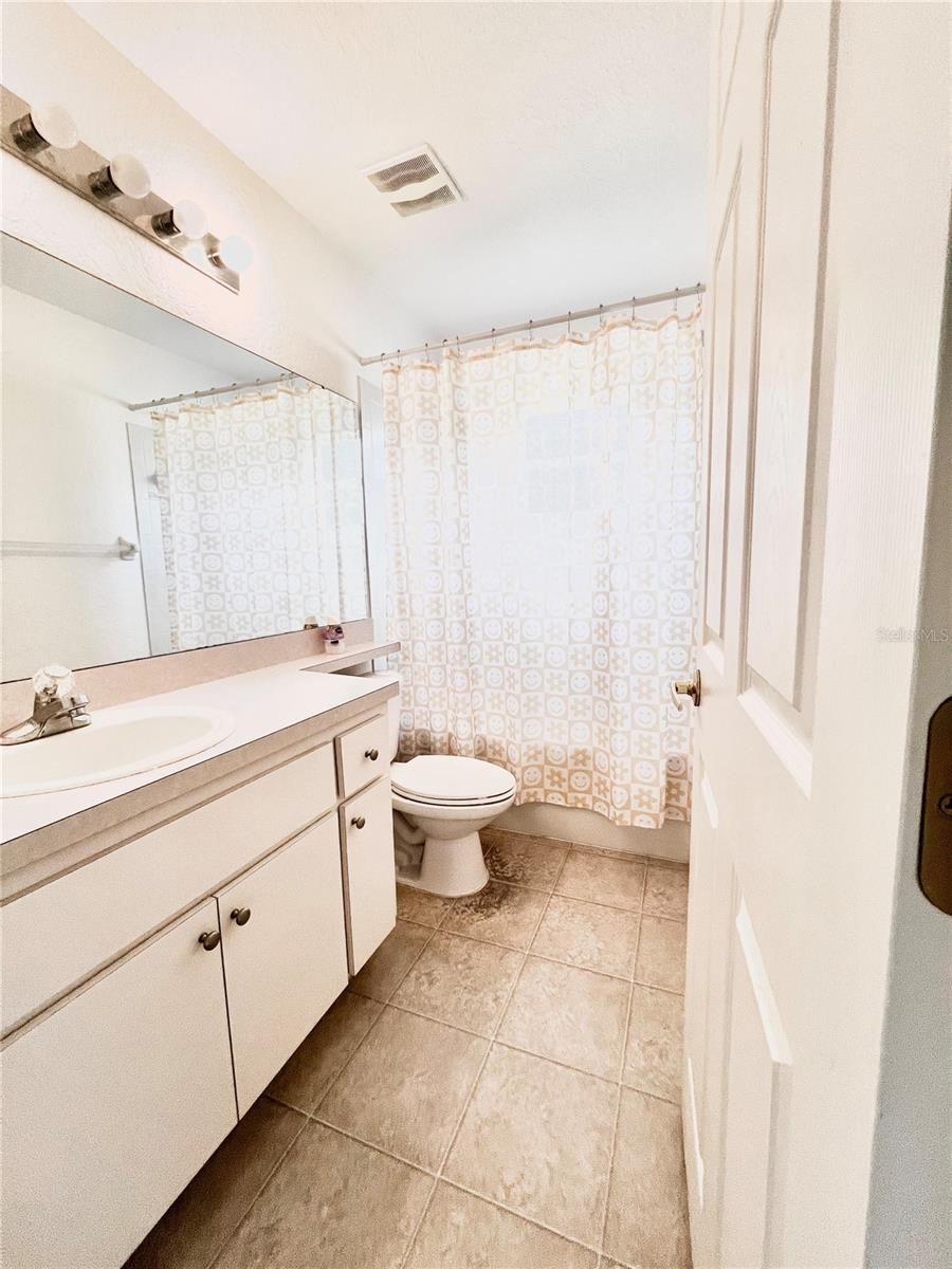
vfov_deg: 106.2
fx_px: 477
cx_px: 476
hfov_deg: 89.9
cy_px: 634
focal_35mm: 13
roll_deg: +1.1
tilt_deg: -7.0
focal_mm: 1.57
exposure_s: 1/120
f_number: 1.8
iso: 100
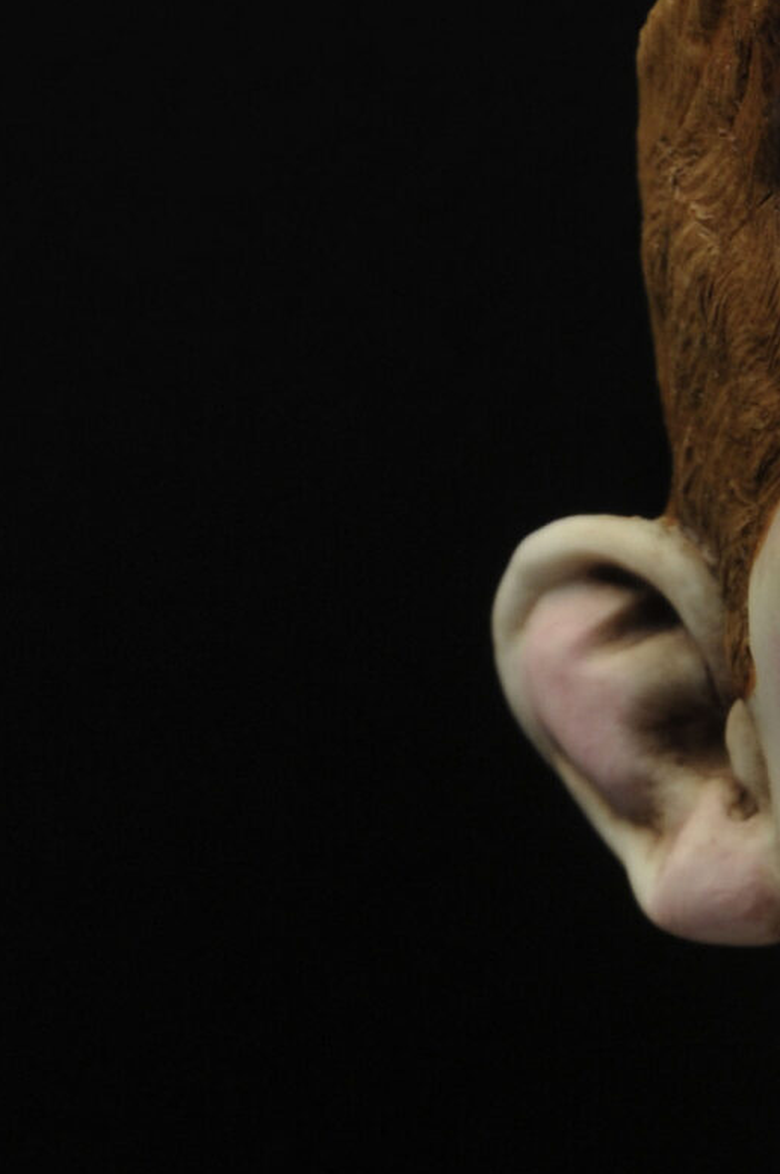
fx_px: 11274
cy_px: 997
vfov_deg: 6.0
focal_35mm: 346
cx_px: 989
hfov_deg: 4.0
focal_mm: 70
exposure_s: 1/15
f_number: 8
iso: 250
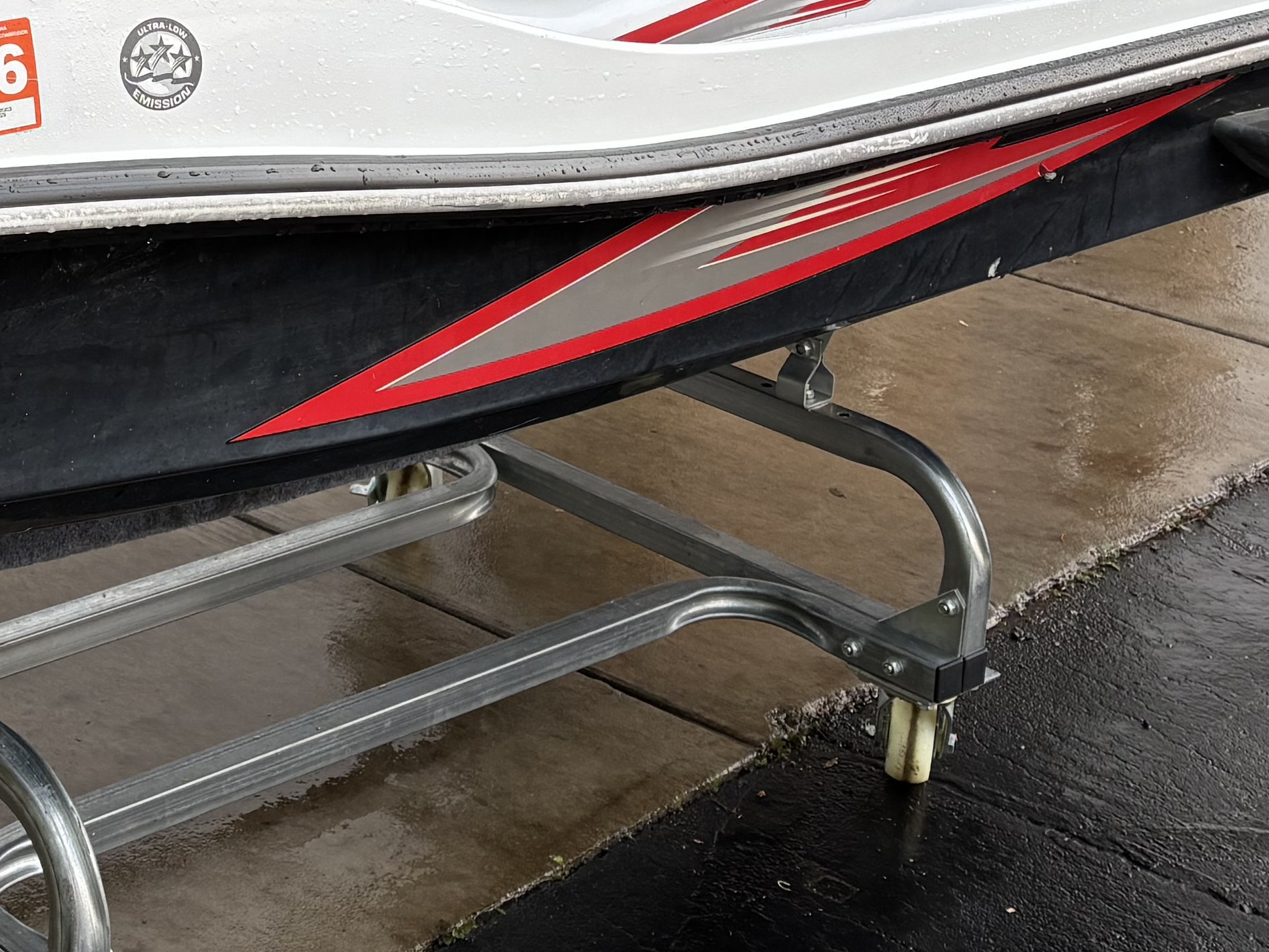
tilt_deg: -13.1
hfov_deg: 23.7
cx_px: -79
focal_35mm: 78
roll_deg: -0.8
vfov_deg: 18.3
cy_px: -38
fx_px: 2859
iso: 40
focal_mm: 5.96
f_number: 1.6
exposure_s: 1/160
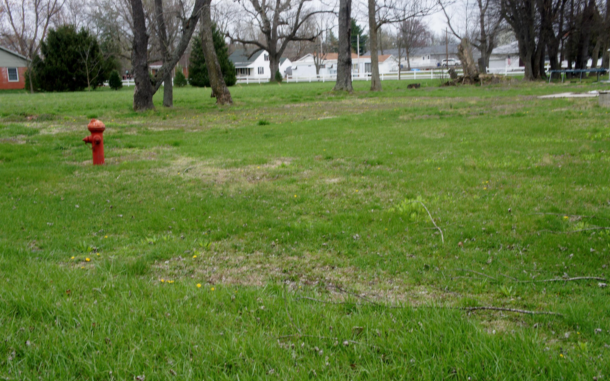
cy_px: 198
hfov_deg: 46.2
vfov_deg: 29.9
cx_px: 304
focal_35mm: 43
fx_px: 715
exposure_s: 1/60
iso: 200
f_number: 9
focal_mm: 28
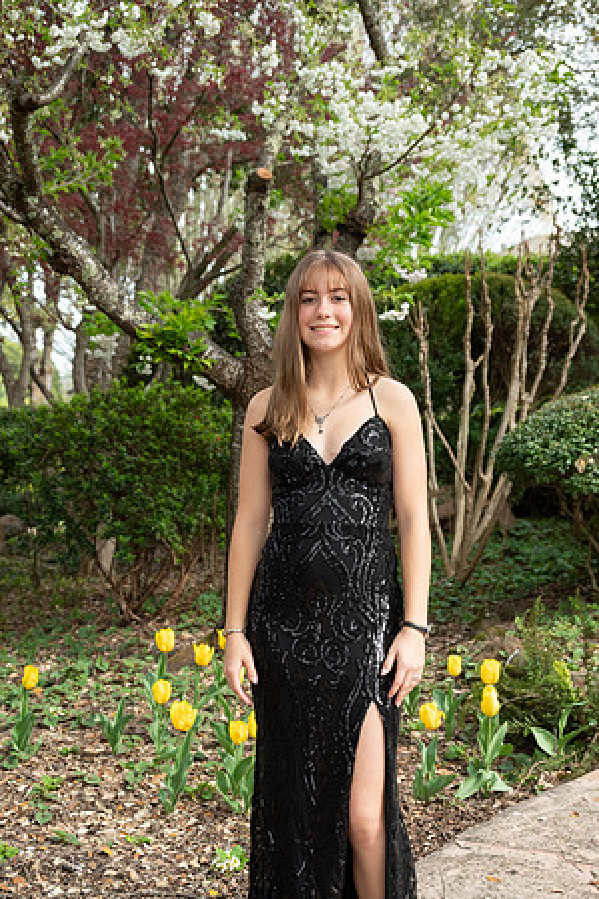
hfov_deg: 25.5
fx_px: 1323
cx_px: 300
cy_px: 450
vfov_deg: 37.5
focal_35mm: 53
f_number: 5.6
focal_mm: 53
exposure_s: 1/1000
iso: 1250
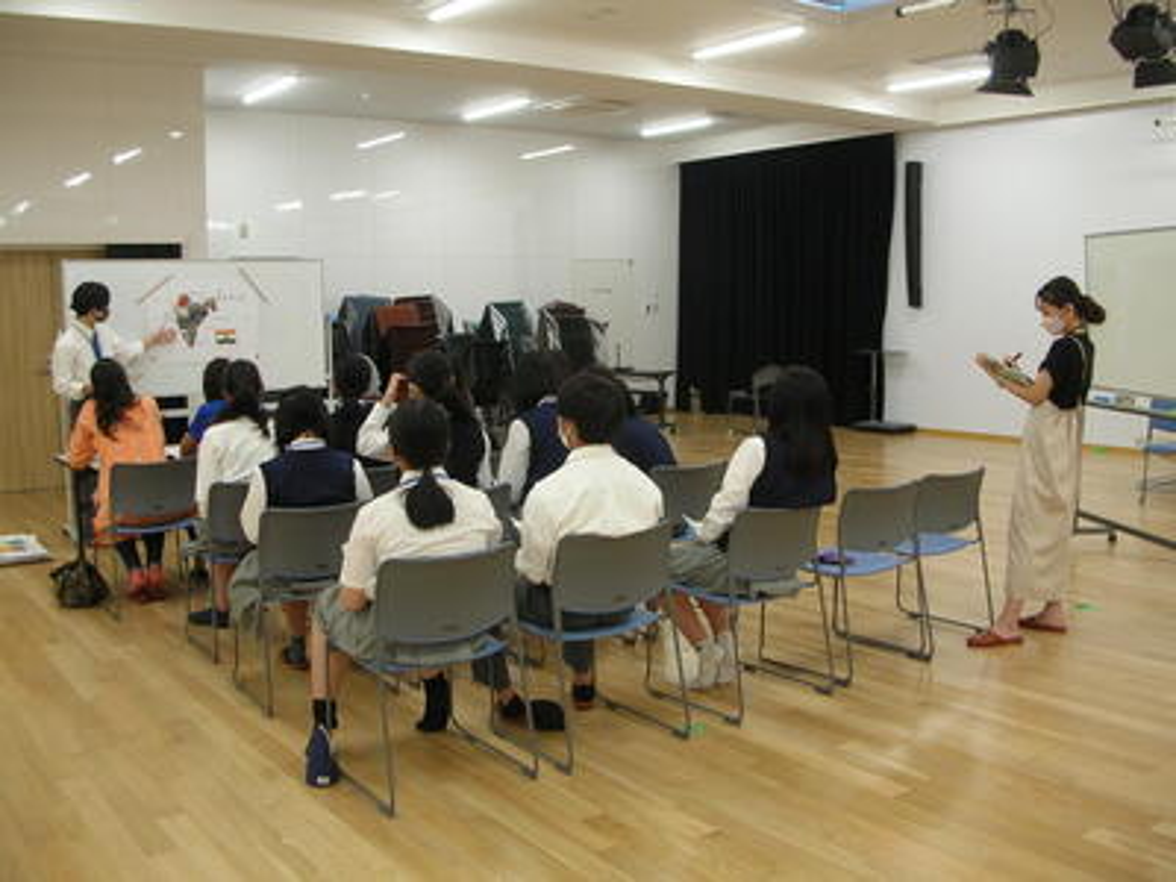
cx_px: 588
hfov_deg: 52.6
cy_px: 441
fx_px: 1189
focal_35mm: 35
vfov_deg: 40.7
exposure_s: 1/18.3
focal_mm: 5.8
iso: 50
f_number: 2.8
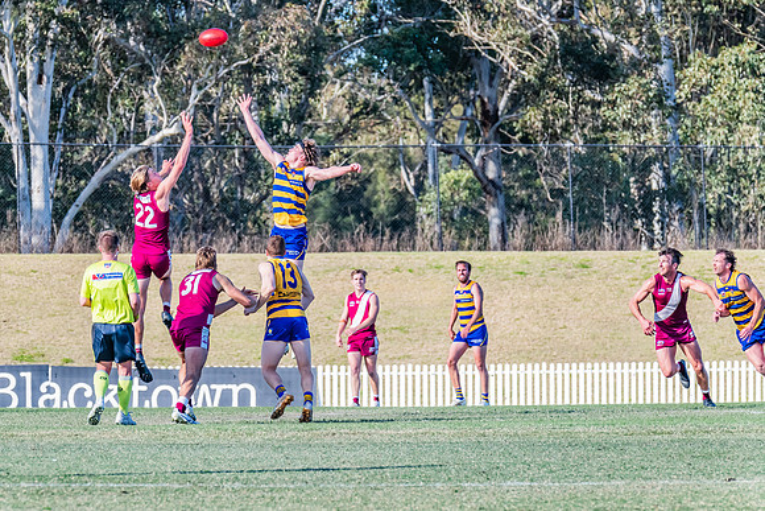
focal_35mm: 395
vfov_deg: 3.5
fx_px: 8386
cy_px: 233
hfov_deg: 5.2
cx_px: 282
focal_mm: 310
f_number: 10
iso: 800
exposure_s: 1/640
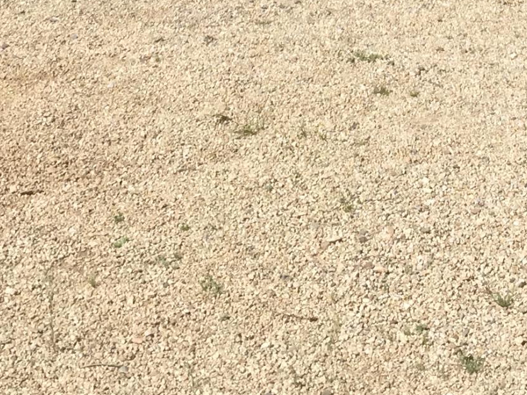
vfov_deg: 13.0
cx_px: 468
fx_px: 1583
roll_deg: -2.0
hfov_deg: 18.6
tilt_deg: -7.4
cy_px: -285
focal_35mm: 104
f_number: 2.2
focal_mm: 4.15
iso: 32
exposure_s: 1/1647
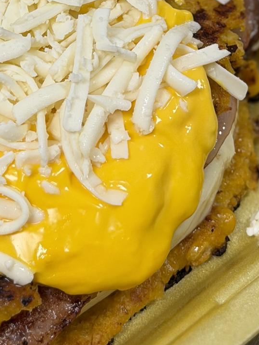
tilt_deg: -50.2
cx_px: 120
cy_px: -21
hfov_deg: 8.8
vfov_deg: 11.6
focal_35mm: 168
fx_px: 1675
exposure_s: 1/50
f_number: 1.78
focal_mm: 6.76
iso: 50
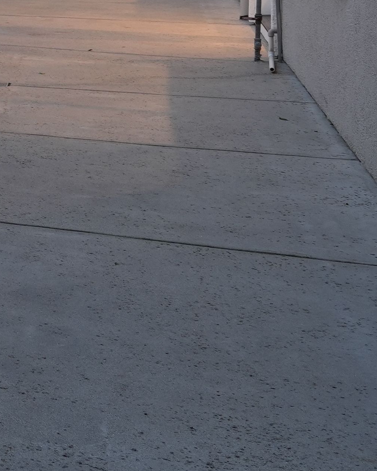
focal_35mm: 83
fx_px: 1158
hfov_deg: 12.2
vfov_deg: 21.0
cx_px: -653
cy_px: -133
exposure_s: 1.3
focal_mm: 16
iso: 400
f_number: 8
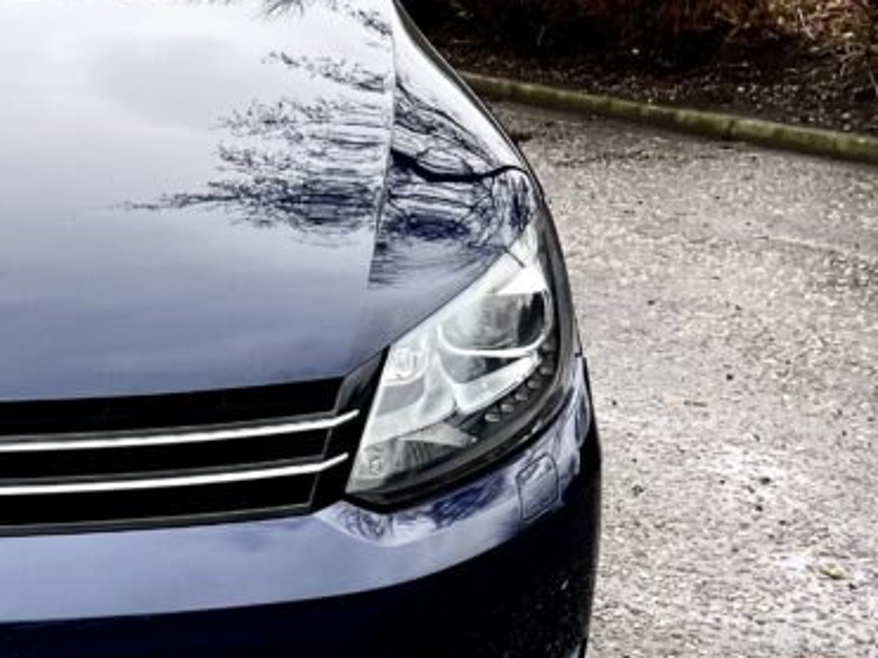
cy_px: 348
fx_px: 1750
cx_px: -114
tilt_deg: -14.9
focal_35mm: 69
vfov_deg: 21.3
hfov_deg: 25.8
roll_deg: +0.6
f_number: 1.6
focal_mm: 5.1
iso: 80
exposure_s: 1/121
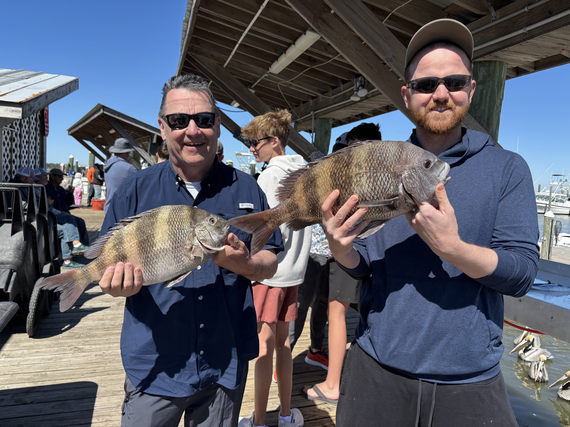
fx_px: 428
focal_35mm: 26
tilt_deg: -4.6
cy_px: 214
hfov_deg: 67.3
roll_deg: -3.5
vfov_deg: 53.1
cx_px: 285
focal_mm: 5.96
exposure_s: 1/2242
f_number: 1.6
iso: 50
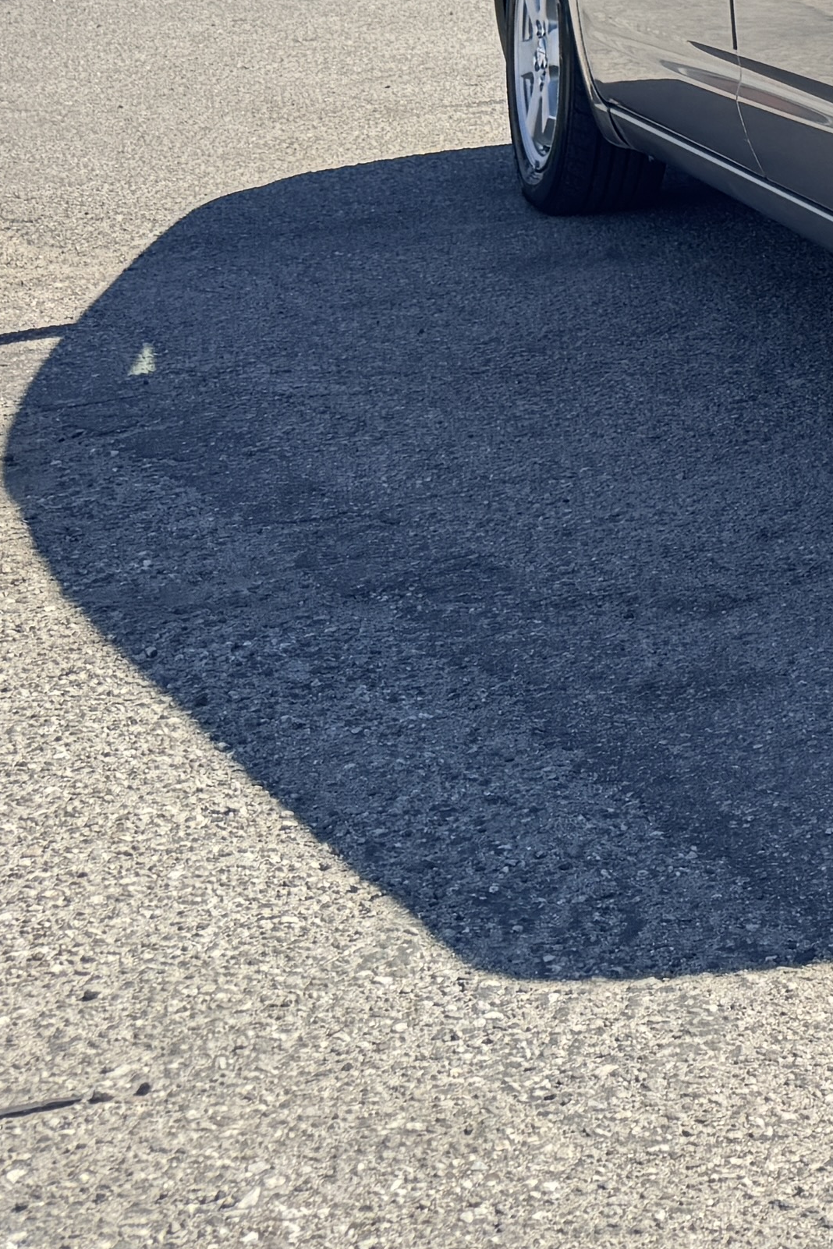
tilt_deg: -3.0
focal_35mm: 89
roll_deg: -0.1
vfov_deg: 21.4
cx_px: 1648
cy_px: -218
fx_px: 3089
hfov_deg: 13.3
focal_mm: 6.76
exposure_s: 1/1311
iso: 80
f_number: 1.78
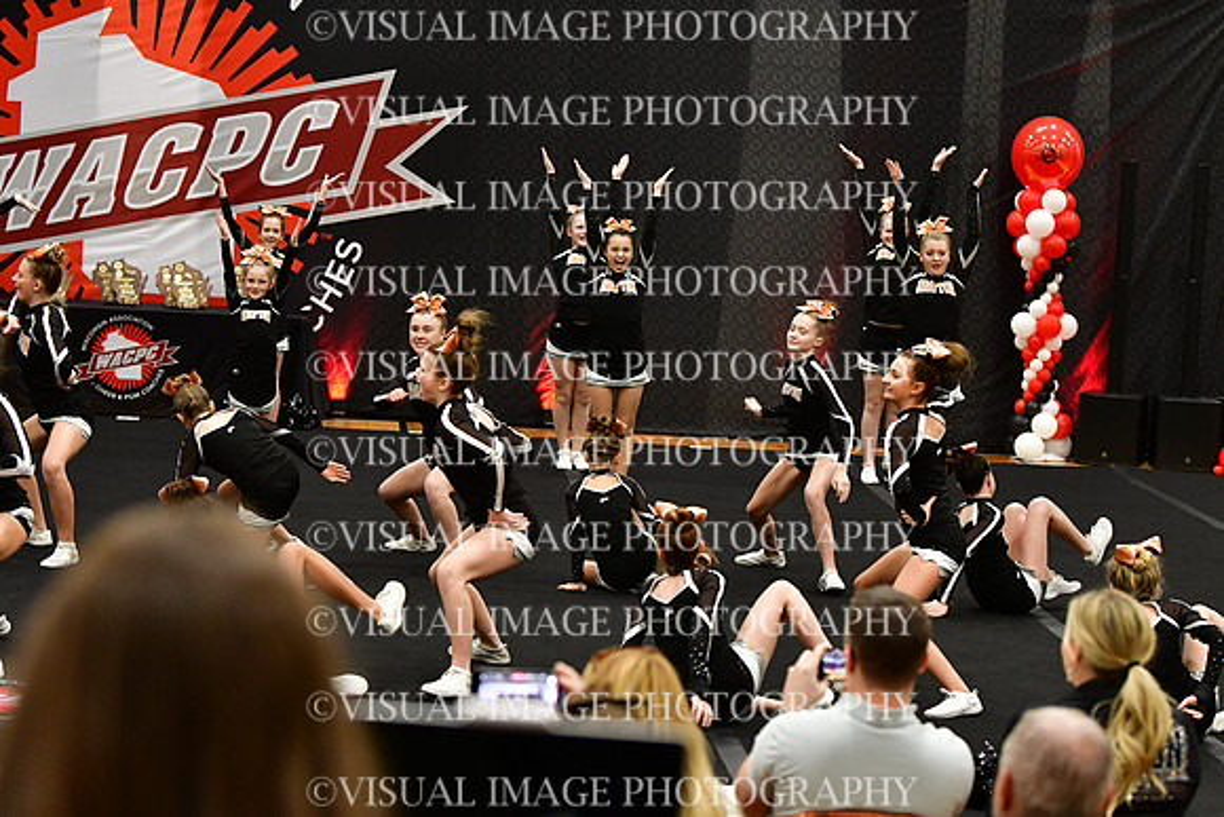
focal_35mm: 108
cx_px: 612
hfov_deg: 18.9
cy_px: 408
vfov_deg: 12.7
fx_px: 3673
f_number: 3.5
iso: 4000
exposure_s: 1/500
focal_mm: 72
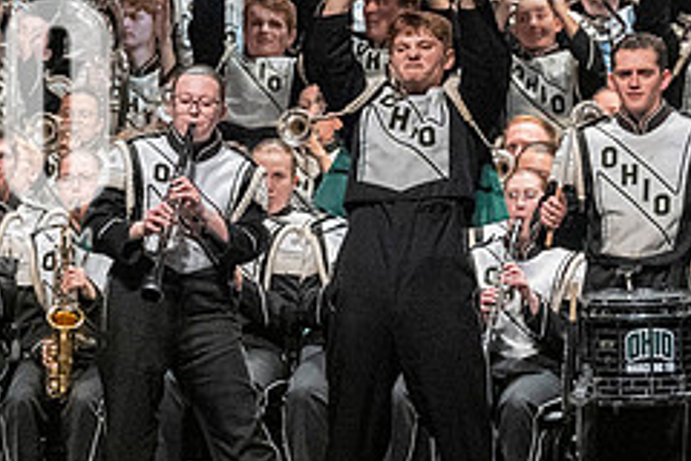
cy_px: 133
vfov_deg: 3.0
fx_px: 8656
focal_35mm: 451
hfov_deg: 4.6
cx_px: -107
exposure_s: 1/500
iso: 4000
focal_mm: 125
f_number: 4
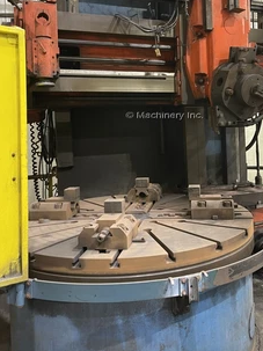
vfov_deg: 54.6
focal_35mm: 33
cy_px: 127
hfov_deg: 42.6
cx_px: 162
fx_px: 335
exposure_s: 1/40
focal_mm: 5.1
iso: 640
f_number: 1.6
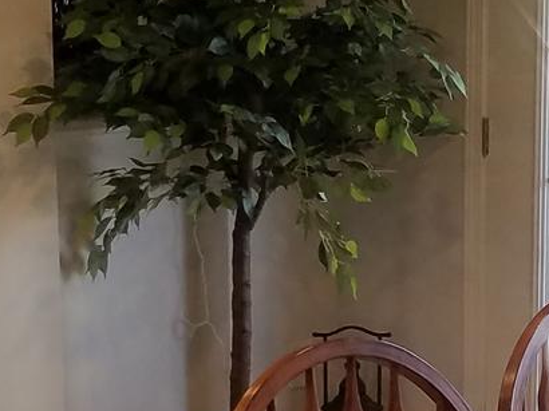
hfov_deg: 14.9
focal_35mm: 130
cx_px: 565
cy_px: 337
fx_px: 2061
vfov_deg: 11.3
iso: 80
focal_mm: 4.2
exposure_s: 1/120
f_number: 1.7
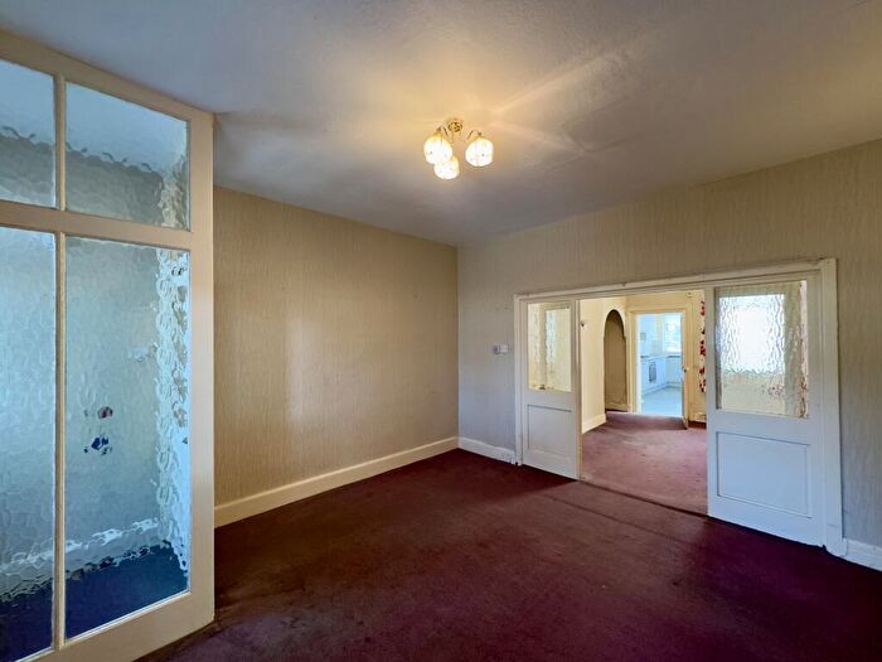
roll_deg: +0.8
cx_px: 441
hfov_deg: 102.1
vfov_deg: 85.7
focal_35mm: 14
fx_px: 357
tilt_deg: +1.1
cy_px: 331
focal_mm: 2.22
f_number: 2.2
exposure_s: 1/50
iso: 200
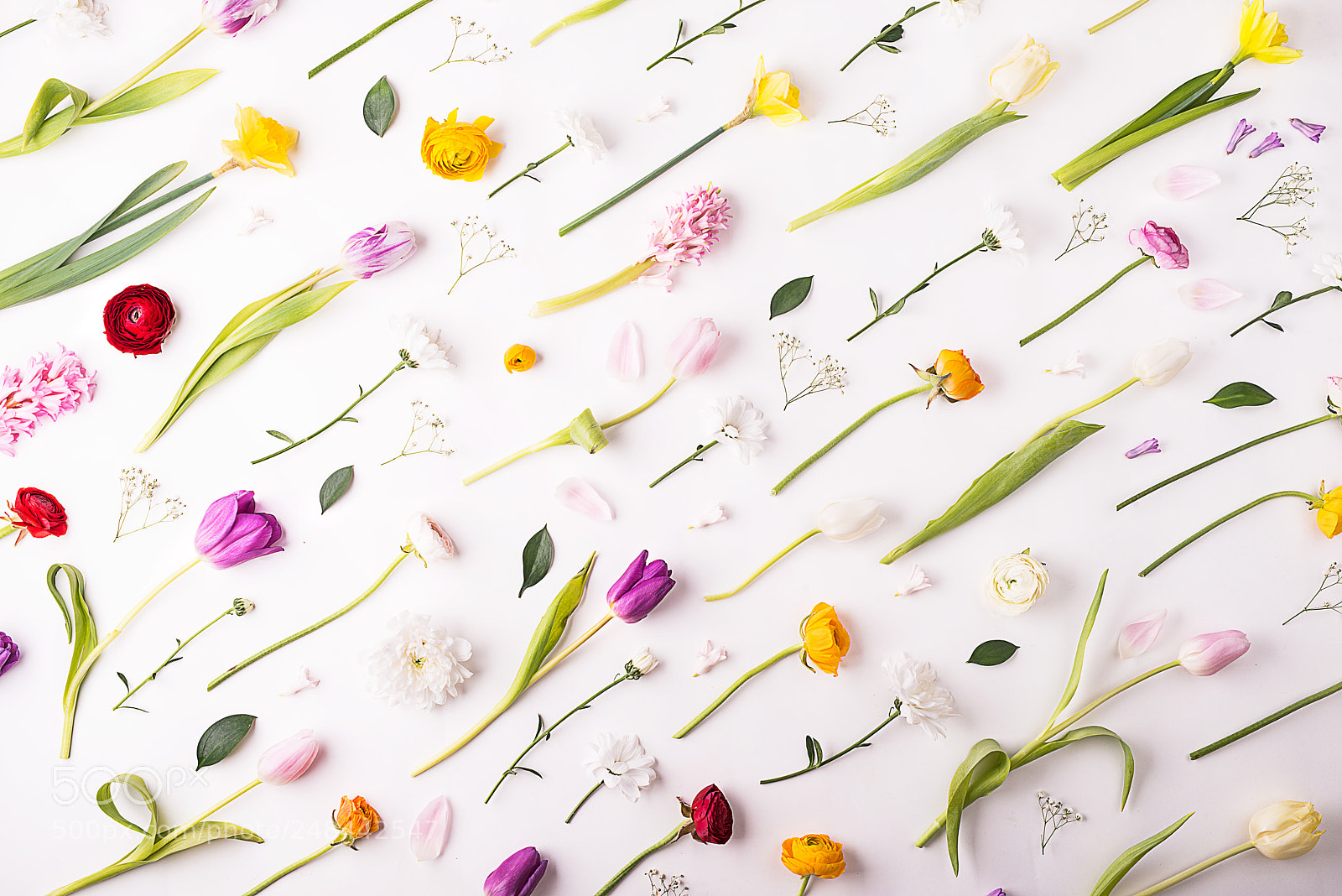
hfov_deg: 39.6
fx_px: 1864
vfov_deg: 27.0
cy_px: 448
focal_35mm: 50
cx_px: 671
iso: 100
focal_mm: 50
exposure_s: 1/160
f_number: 13
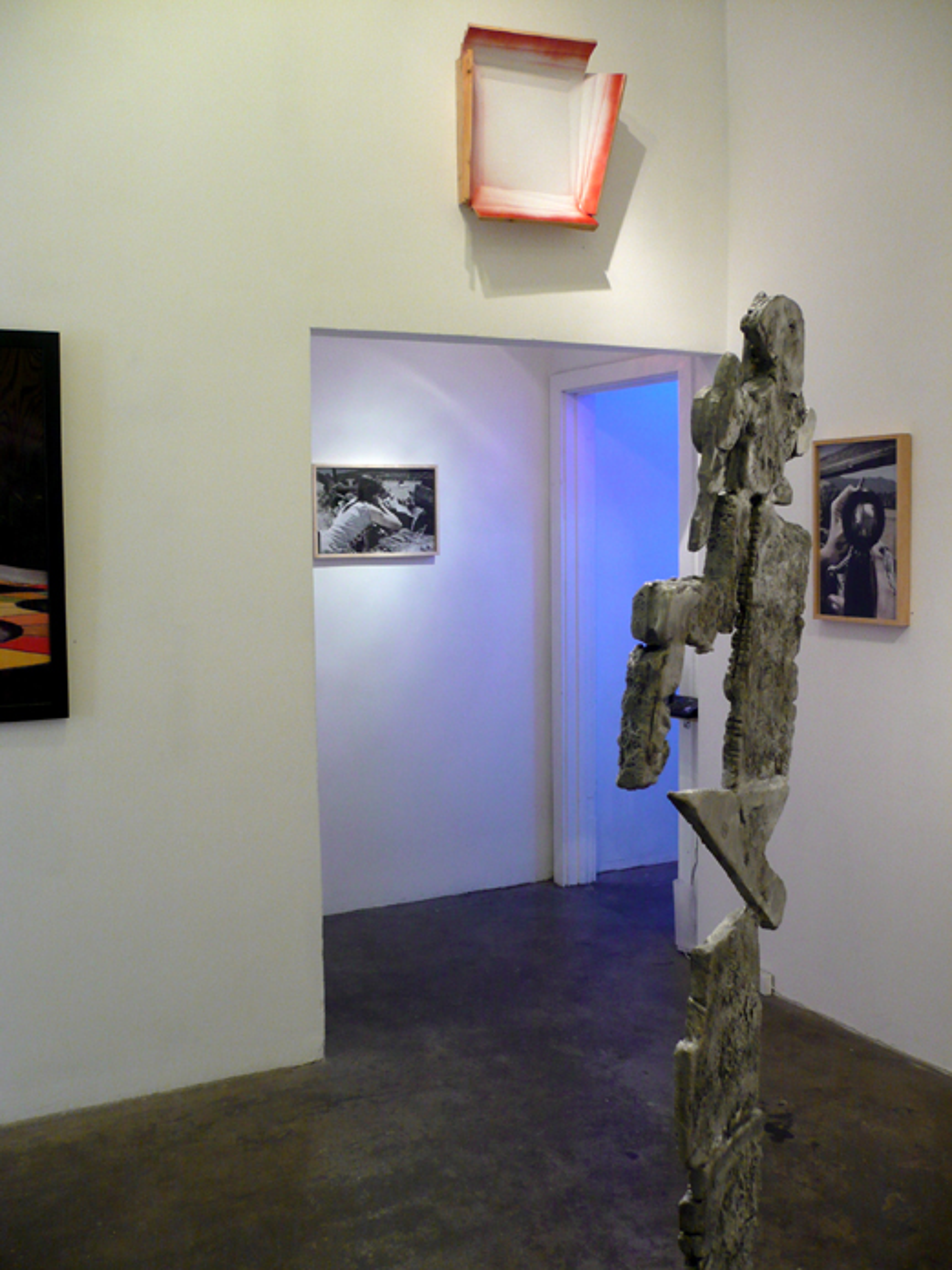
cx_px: 476
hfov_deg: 40.7
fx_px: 1284
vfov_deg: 52.6
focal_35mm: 35
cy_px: 635
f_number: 2.8
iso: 160
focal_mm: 5.8
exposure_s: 1/30
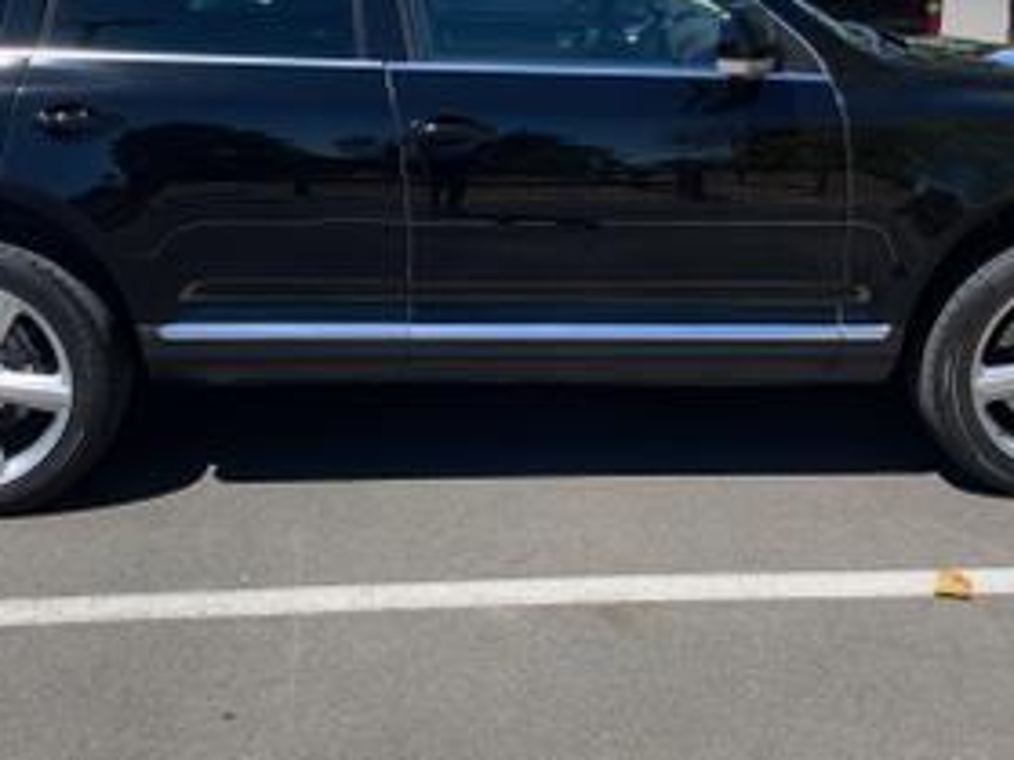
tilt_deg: -12.6
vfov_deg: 30.4
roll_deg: -0.1
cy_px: 193
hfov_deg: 40.4
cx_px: 483
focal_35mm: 47
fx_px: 1376
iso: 25
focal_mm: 4.25
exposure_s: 1/1350
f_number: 1.8
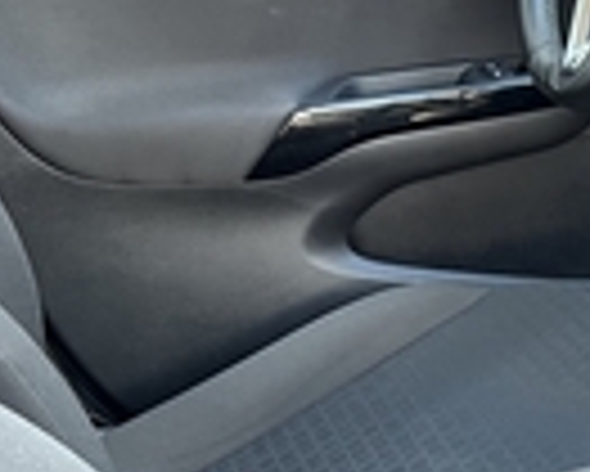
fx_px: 1730
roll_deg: +2.5
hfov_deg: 16.8
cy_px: 420
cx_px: 986
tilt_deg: -25.9
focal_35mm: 99
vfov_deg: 15.4
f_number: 1.5
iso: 125
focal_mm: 5.7
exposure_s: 1/89
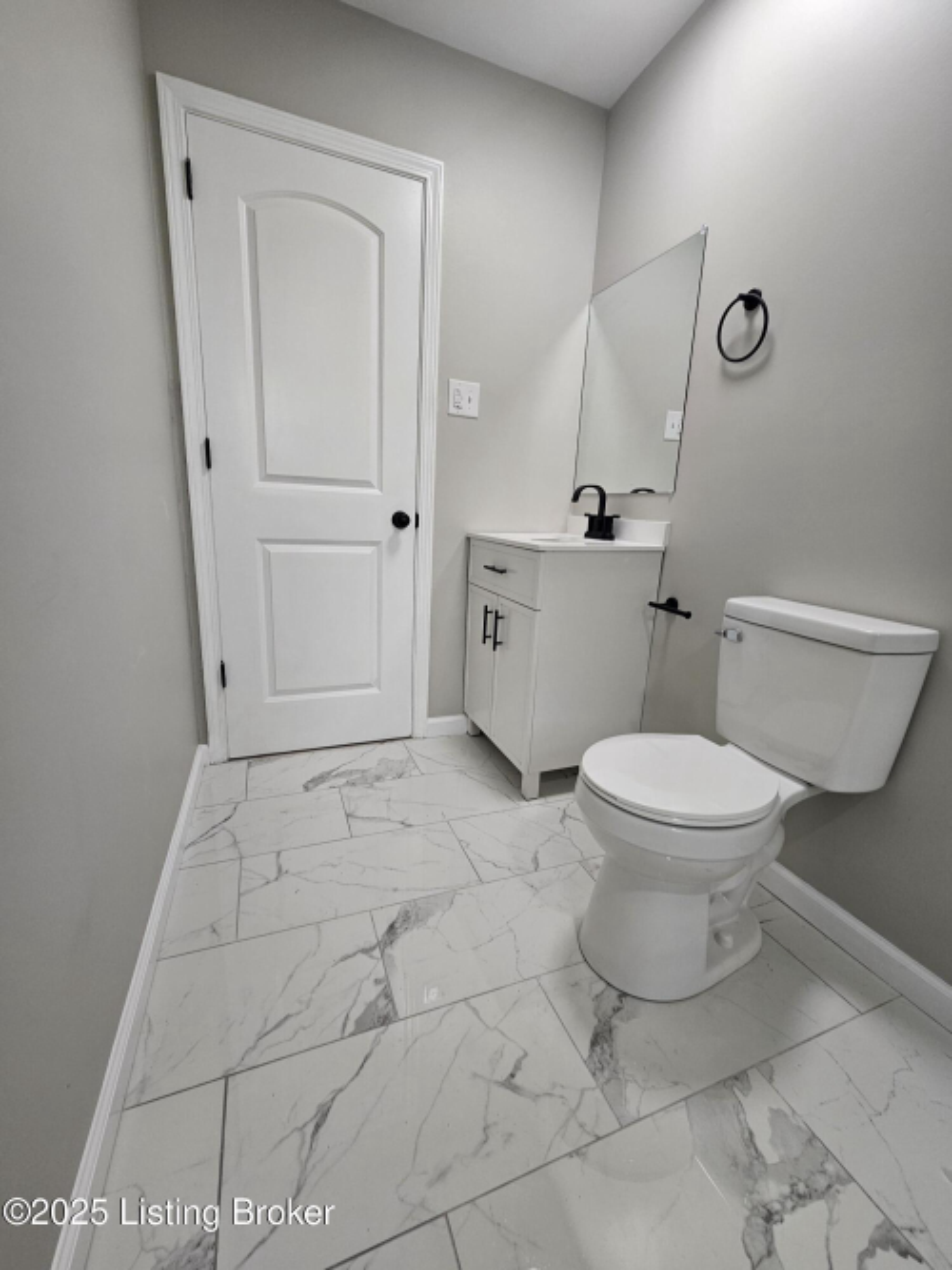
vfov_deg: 106.2
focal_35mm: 13
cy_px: 635
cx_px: 476
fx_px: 477
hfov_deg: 89.9
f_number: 2.2
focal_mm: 2.2
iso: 100
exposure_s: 1/60
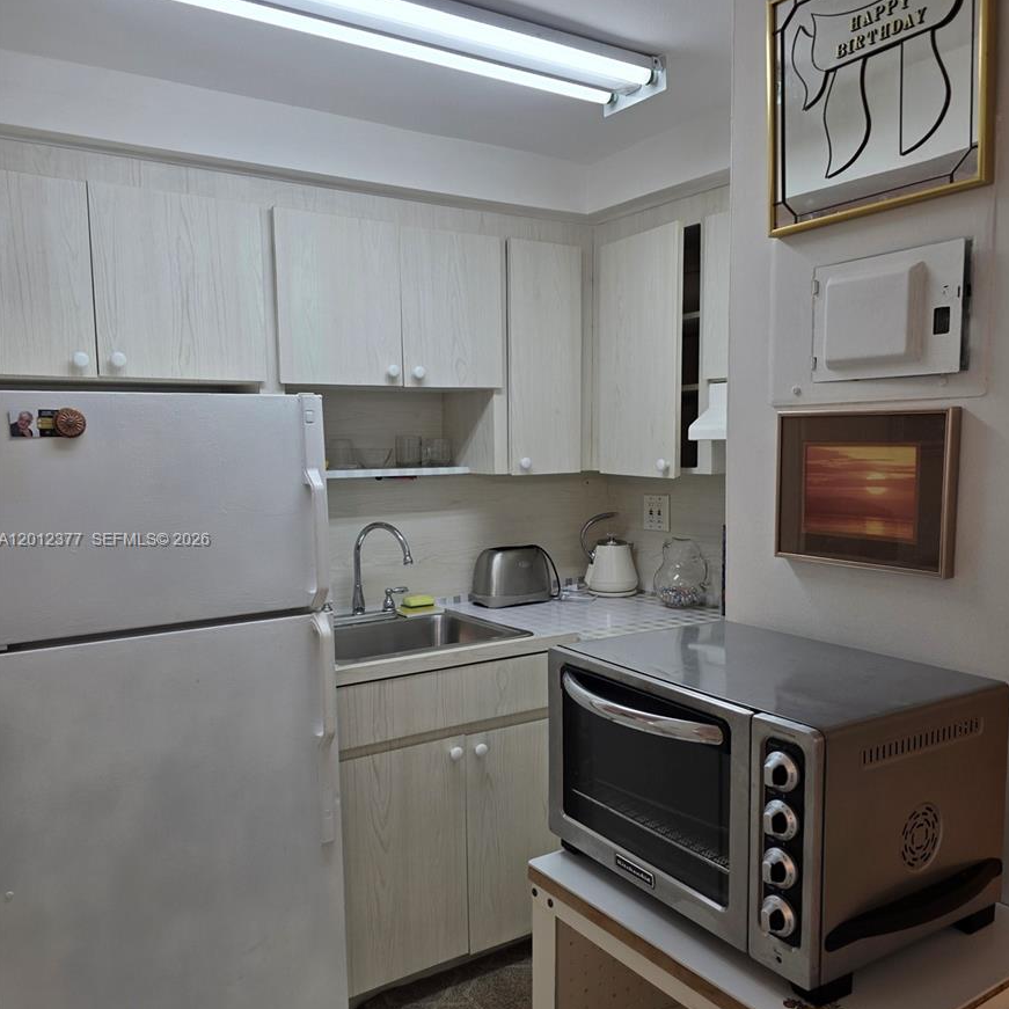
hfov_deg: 57.3
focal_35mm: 28
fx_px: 923
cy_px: 541
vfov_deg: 57.2
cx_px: 517
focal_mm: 6.3
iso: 40
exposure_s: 1/120
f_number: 1.7
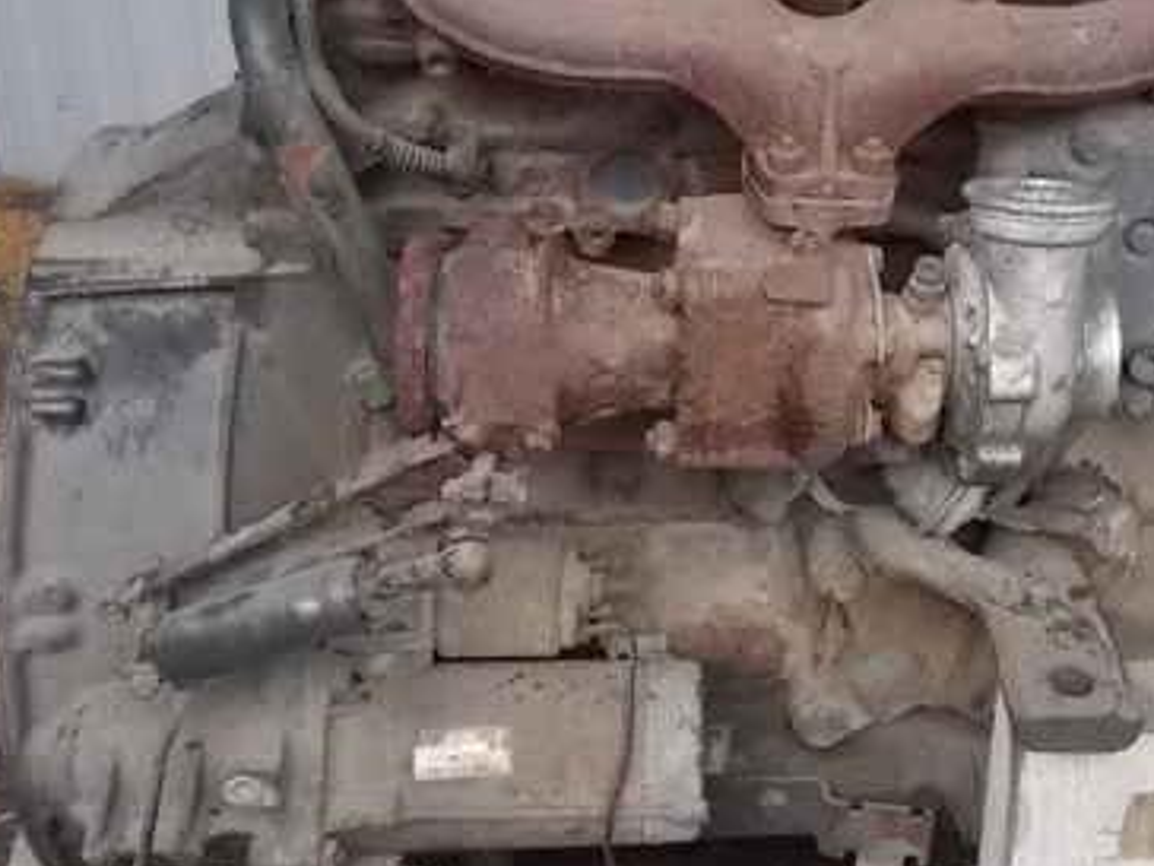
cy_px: 247
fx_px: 1700
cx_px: 818
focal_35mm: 51
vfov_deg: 28.3
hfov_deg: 36.9
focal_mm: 4.1
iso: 500
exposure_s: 1/125
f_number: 3.3
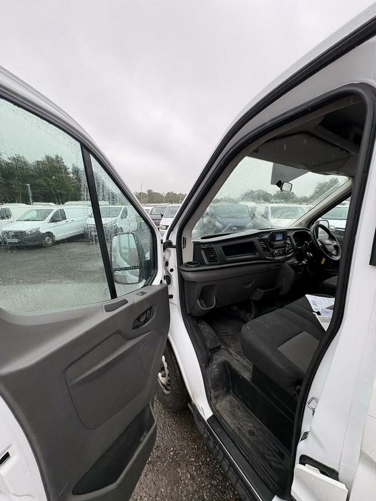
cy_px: 250
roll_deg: -2.8
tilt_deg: -6.3
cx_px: 188
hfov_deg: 85.7
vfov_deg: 102.1
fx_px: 203
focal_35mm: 14
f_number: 2.2
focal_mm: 2.22
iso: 40
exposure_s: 1/174
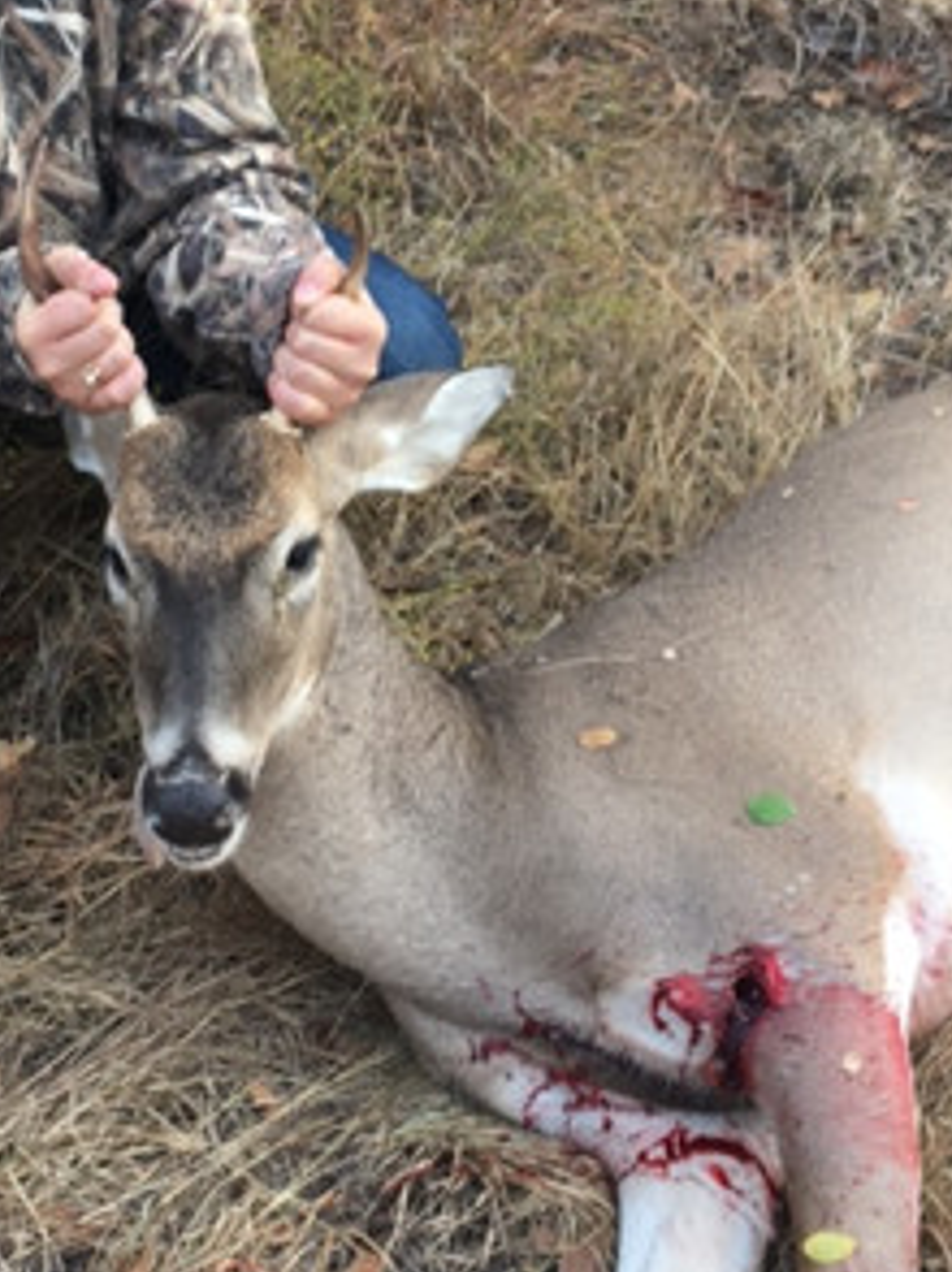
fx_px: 2901
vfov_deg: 24.7
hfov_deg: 18.6
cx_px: 385
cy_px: 498
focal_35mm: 79
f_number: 2.2
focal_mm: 4.15
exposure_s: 1/120
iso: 32
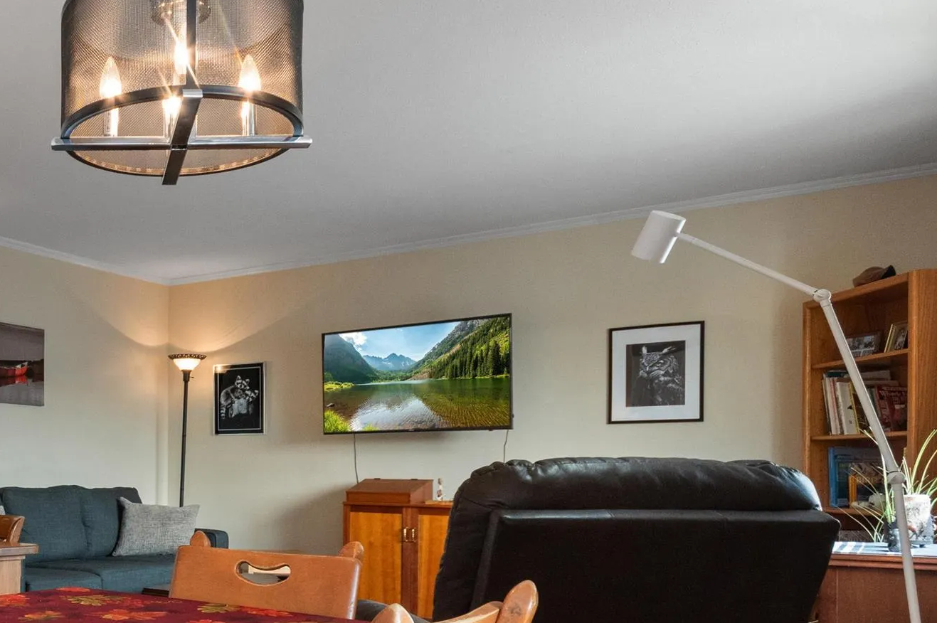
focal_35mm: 35
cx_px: 31
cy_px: 482
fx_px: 910
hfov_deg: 46.8
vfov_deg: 36.7
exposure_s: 1/40
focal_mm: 10
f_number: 7.1
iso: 320
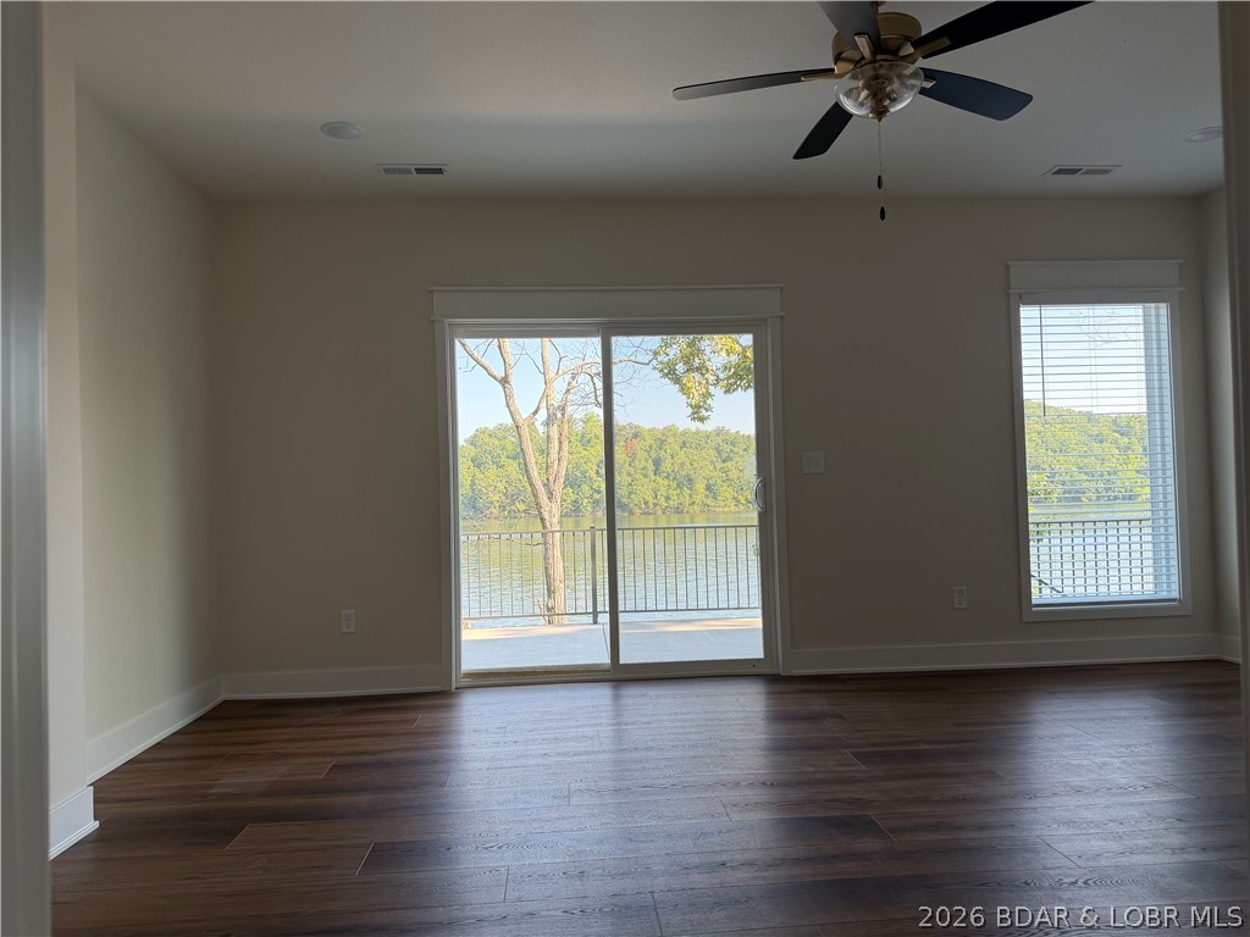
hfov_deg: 71.6
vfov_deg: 56.8
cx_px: 625
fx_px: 867
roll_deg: +1.9
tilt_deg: +0.8
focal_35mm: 24
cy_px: 468
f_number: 1.78
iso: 80
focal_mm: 6.76
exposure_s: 1/288
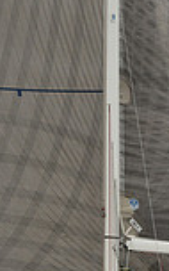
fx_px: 4724
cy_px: 222
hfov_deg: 2.0
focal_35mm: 641
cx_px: 100
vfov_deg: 3.3
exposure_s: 1/800
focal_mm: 165
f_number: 8
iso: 320
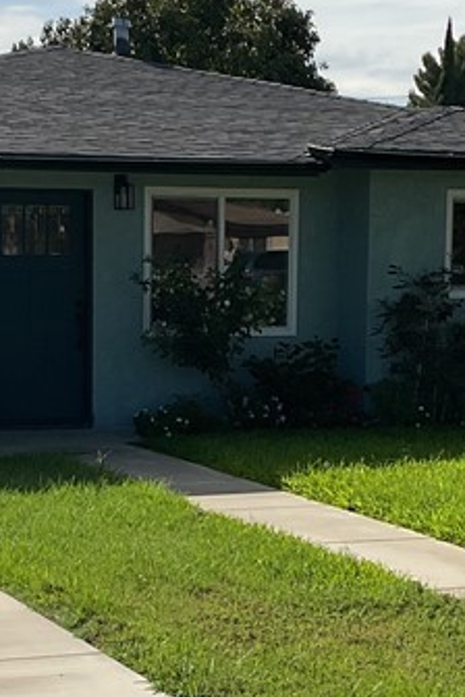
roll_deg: +0.6
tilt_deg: -5.7
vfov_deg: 22.1
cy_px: 452
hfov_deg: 14.8
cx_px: 164
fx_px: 1782
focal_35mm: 92
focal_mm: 3
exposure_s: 1/3322
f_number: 1.8
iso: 16
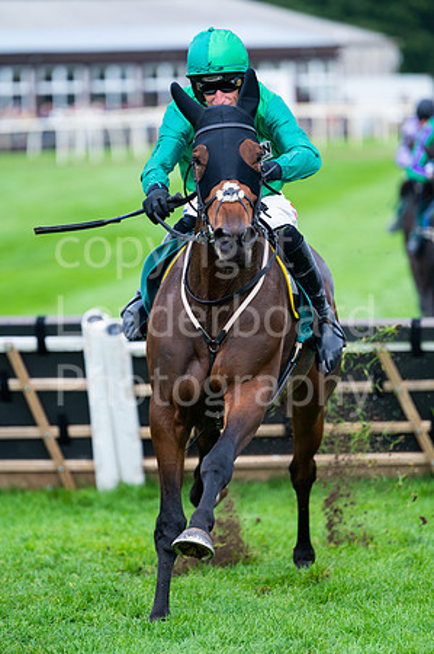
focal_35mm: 280
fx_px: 5075
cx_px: 217
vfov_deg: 7.4
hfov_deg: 4.9
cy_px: 327
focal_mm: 280
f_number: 4
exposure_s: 1/1000
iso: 640
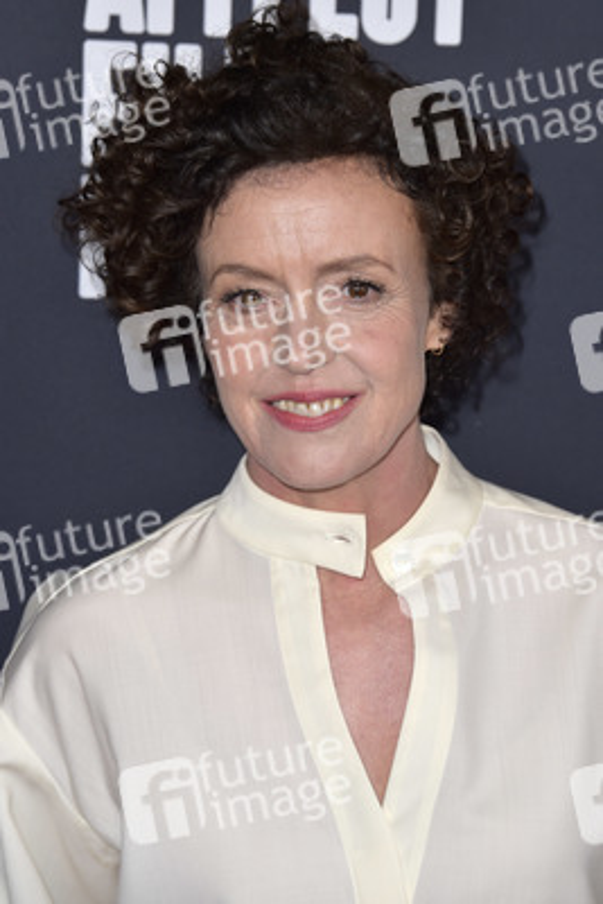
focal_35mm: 150
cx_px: 302
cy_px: 452
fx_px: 3765
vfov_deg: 13.7
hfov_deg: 9.2
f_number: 6.3
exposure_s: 1/200
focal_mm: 150
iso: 500
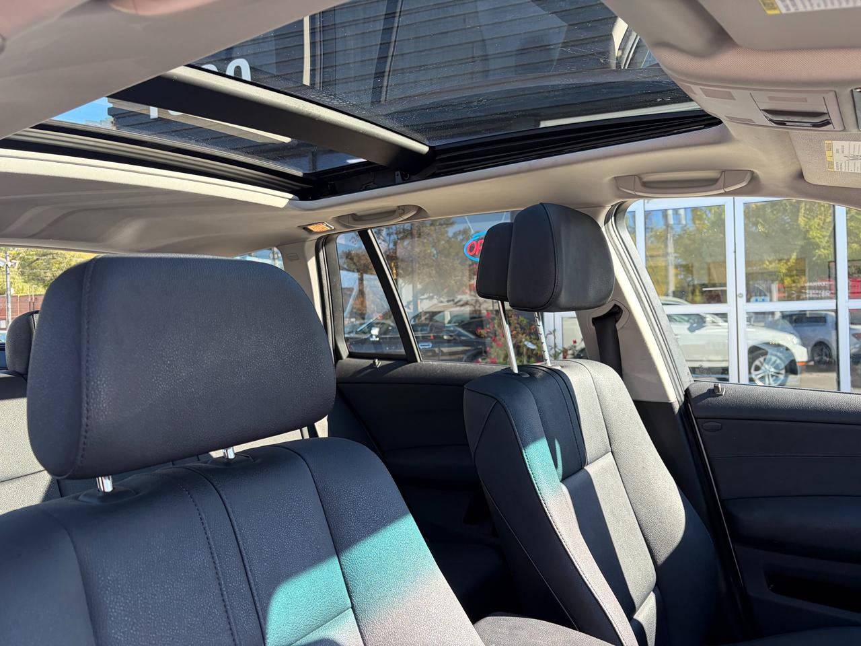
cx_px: 430
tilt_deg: +0.6
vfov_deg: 53.1
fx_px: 647
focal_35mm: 26
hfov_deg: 67.3
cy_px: 323
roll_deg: +1.8
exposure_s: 1/201
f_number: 1.6
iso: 50
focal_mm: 5.96
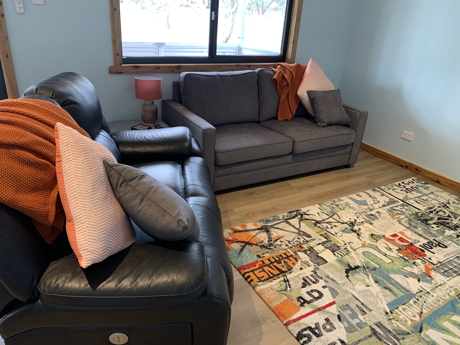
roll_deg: -5.1
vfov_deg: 53.1
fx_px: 346
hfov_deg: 67.3
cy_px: 172
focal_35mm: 26
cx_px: 230
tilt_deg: -23.3
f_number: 1.8
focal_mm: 4.25
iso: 200
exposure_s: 1/50
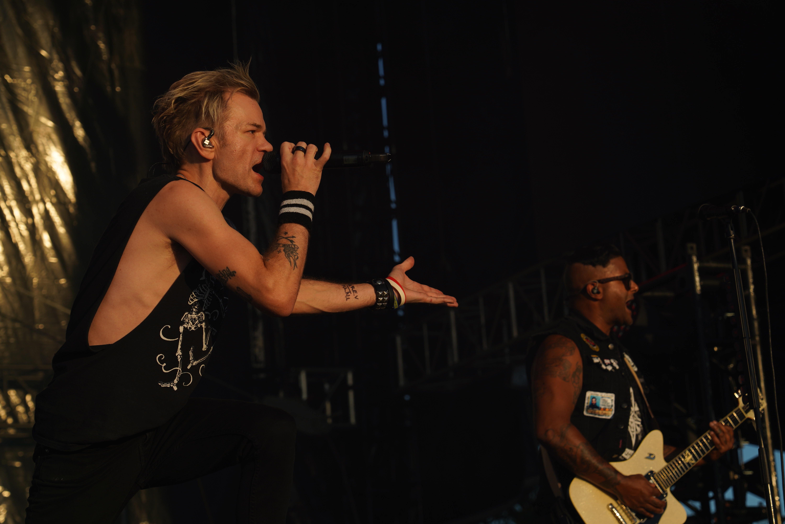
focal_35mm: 105
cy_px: 262
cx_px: 392
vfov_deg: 13.0
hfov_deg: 19.5
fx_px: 2289
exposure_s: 1/400
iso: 100
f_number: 7.1
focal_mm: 105
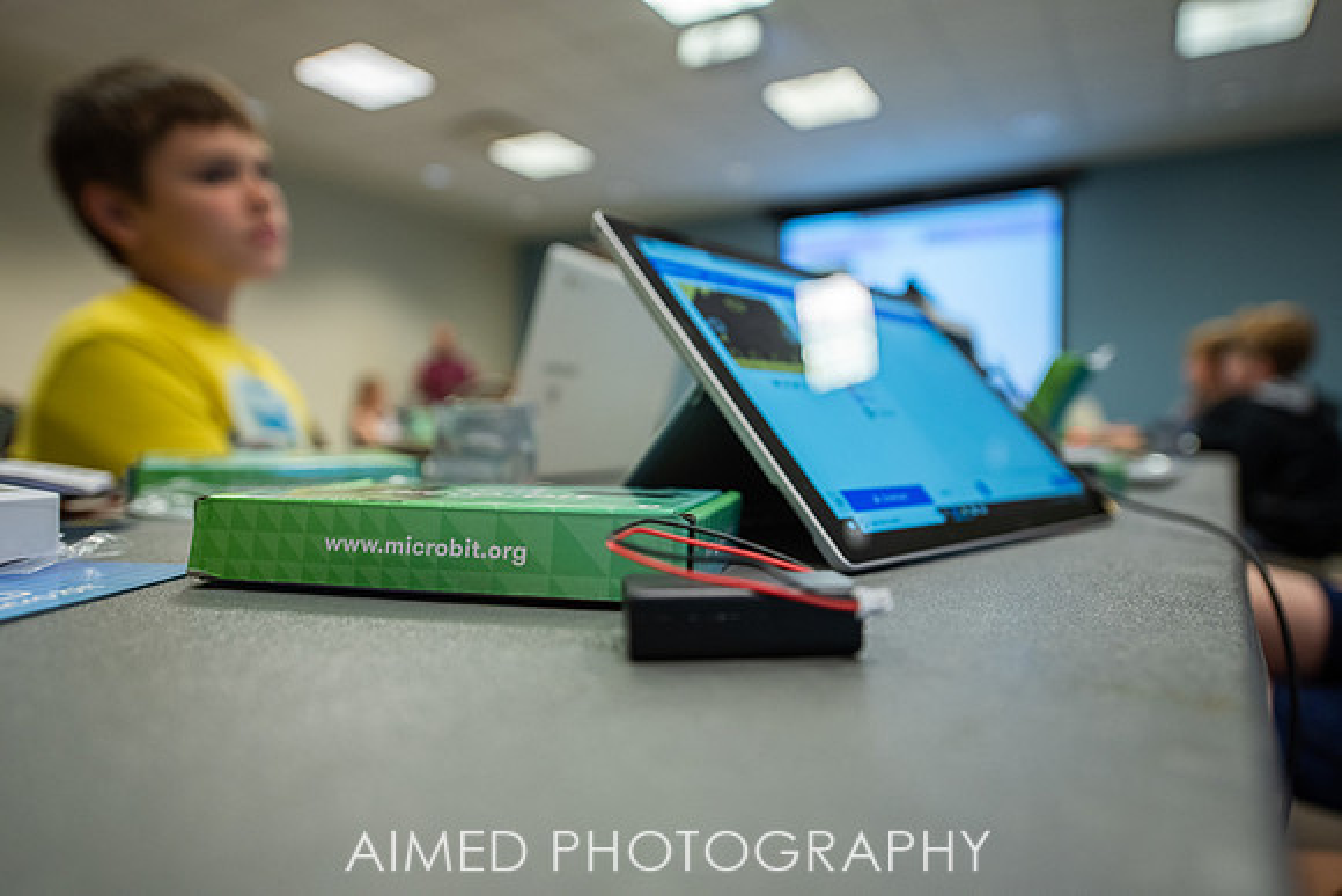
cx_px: 671
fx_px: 895
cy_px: 448
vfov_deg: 53.2
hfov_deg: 73.7
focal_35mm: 24
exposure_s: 1/250
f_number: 2.8
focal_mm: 24
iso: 800
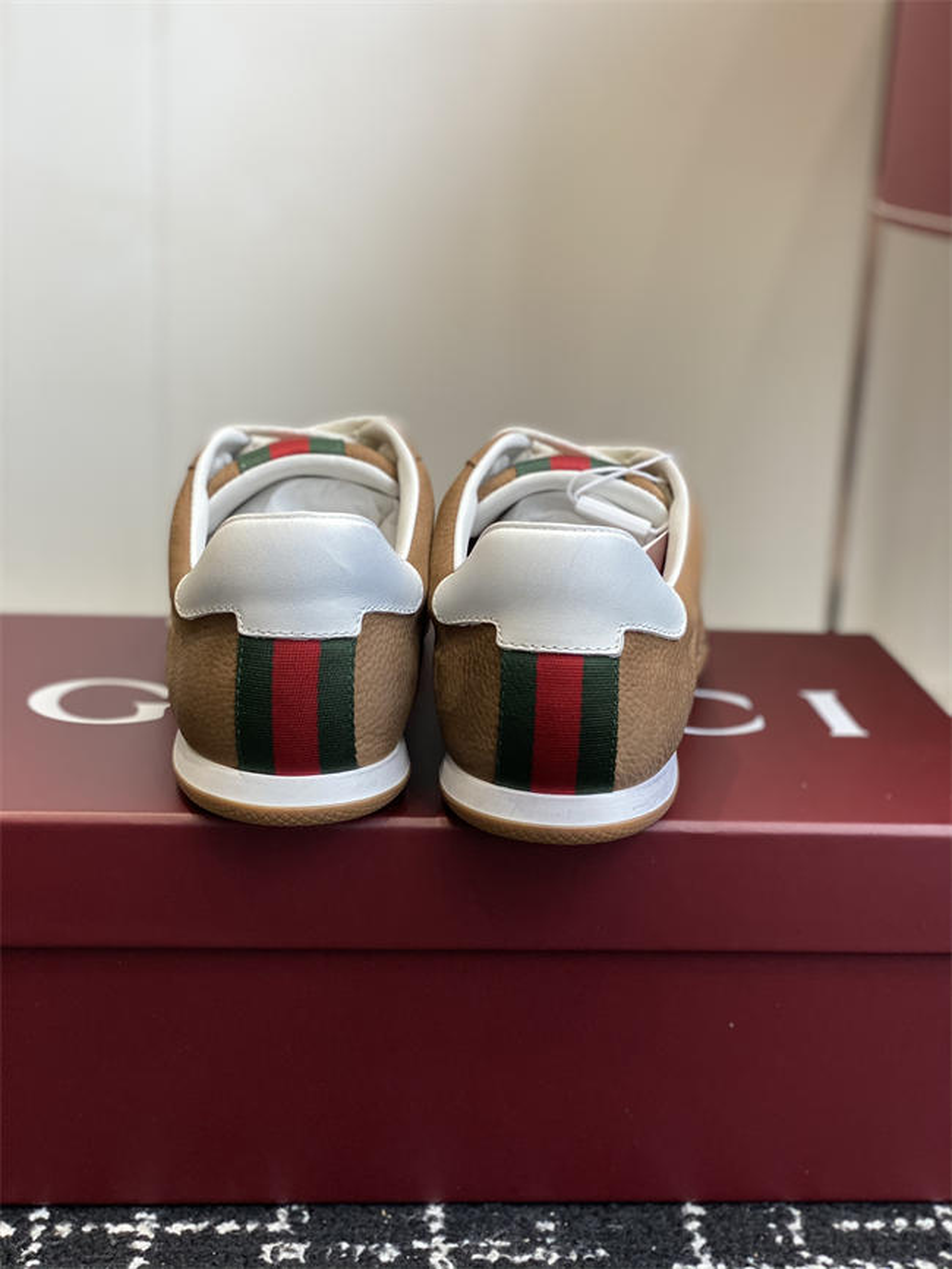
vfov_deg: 36.8
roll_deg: -3.8
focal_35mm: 52
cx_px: 476
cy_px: 634
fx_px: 1906
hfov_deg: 28.0
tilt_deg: -15.7
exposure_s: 1/122
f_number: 2
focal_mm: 6
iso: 64
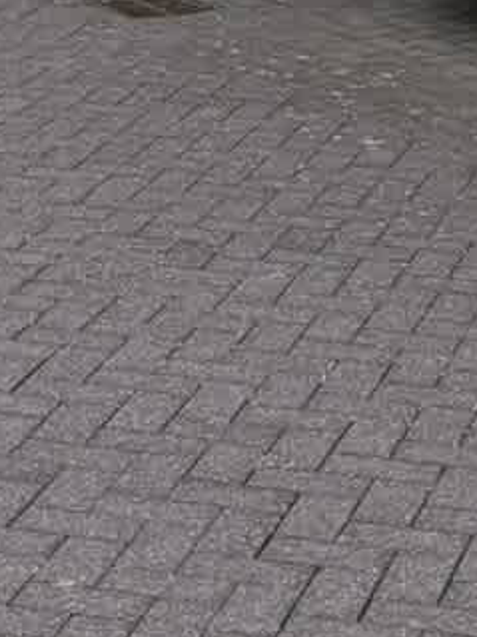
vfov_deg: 10.1
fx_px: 2831
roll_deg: -3.1
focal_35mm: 154
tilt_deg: +11.9
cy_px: -1158
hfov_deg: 9.6
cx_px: 405
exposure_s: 1/2703
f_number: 1.8
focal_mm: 6.8
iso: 100
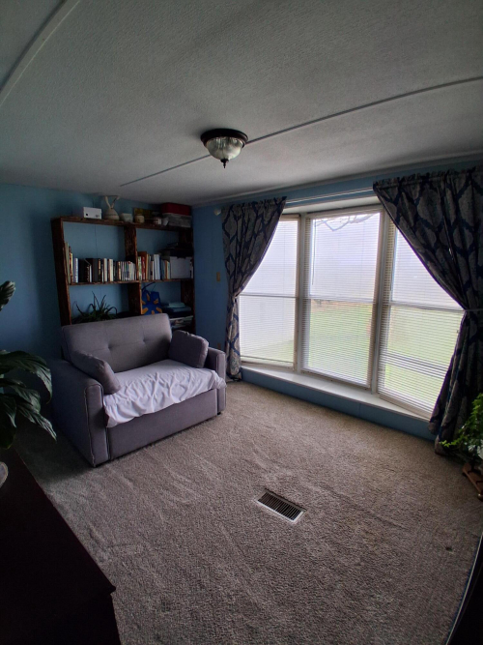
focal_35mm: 17
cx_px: 242
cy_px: 322
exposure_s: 1/60
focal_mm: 1.4
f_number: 2.2
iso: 100
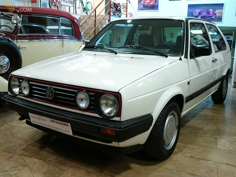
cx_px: 118
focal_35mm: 35
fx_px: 239
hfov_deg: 52.6
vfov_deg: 40.7
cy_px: 88
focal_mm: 5.98
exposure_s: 1/25
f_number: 4
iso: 800
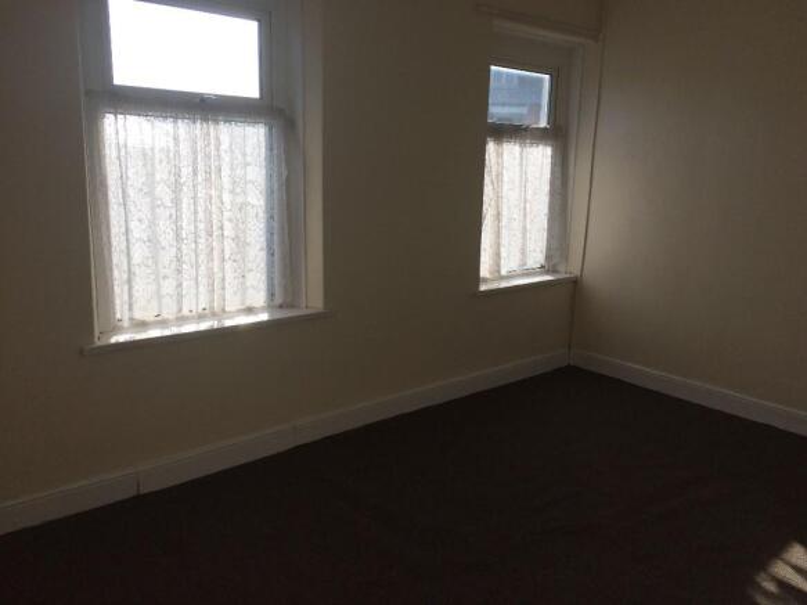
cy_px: 302
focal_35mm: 29
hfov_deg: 61.7
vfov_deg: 48.2
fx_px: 676
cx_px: 404
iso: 40
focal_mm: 4.15
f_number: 2.2
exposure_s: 1/1001
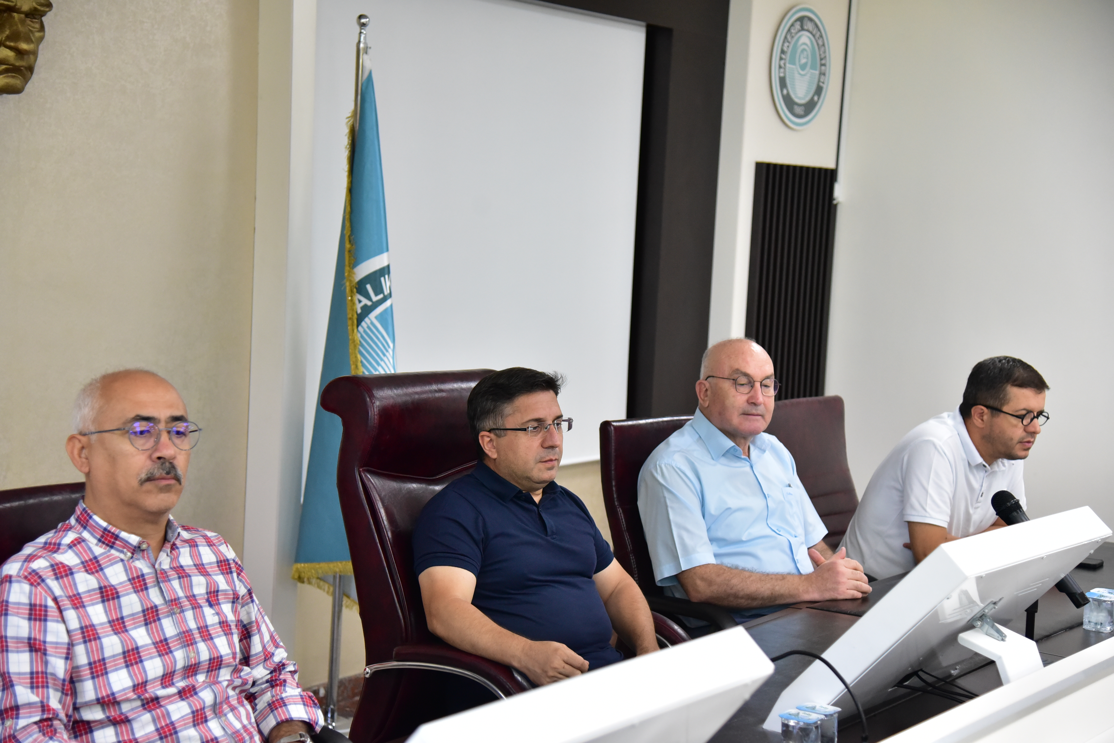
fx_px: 1795
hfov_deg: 34.5
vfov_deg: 23.4
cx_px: 557
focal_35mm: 58
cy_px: 372
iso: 3200
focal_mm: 58
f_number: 4
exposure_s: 1/400
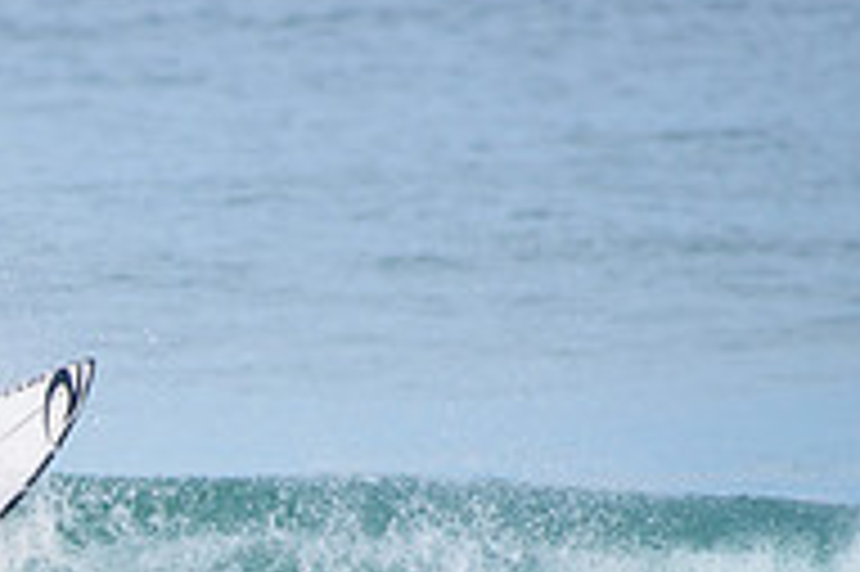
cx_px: -99
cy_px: 696
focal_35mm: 1522
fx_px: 36327
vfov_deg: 0.9
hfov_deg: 1.4
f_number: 5.6
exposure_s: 1/2000
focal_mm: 500
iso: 250
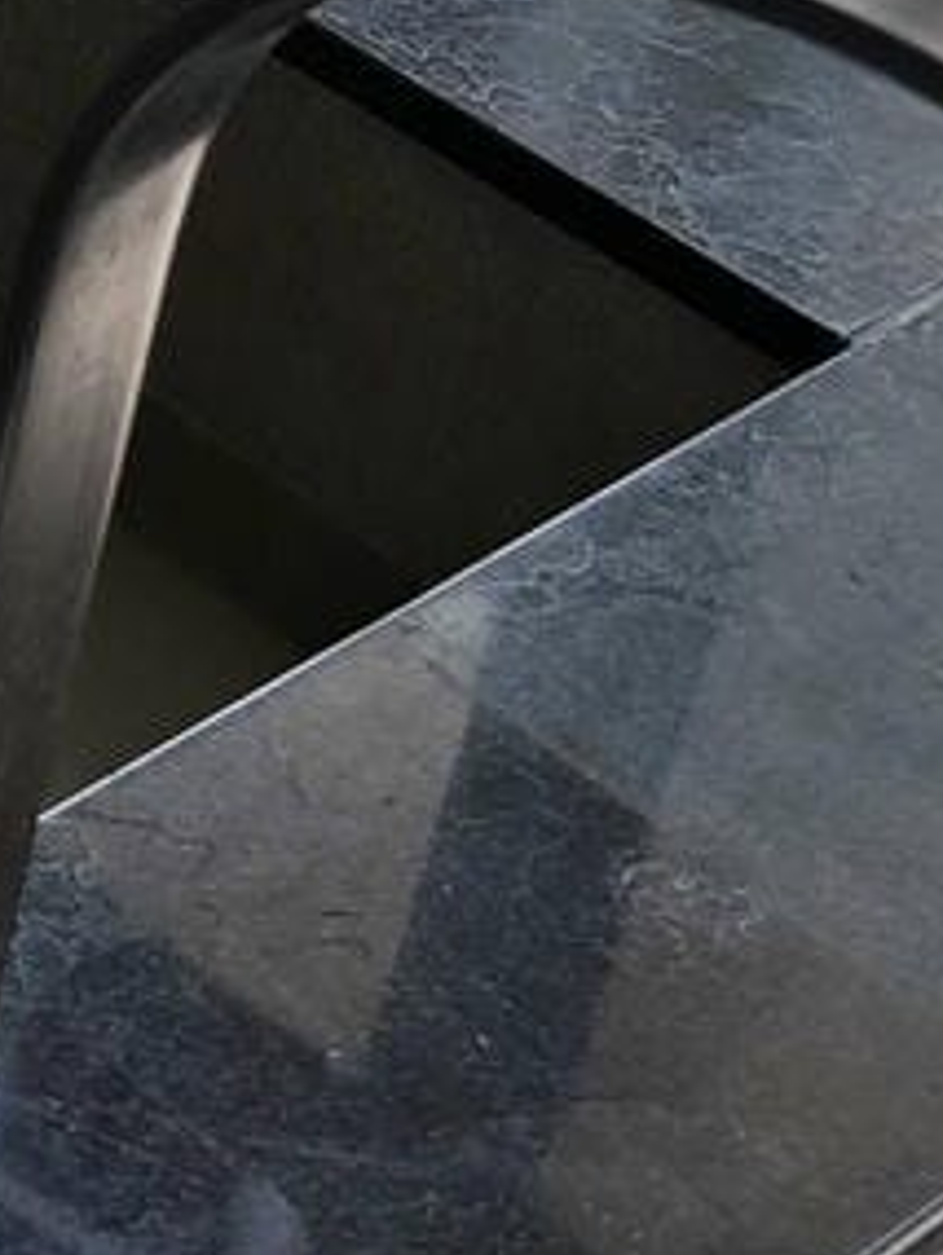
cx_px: -1406
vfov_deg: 14.4
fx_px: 4682
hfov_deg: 9.9
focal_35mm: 129
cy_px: -524
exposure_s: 1/405
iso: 50
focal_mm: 8.72
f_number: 2
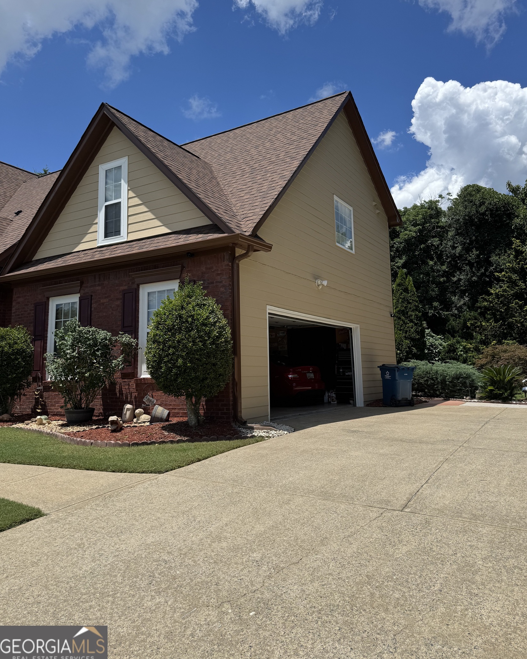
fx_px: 507
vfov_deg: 65.9
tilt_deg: +7.6
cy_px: 296
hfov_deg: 54.9
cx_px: 272
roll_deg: +1.8
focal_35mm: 26
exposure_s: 1/6410
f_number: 1.78
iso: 80
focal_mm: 6.76
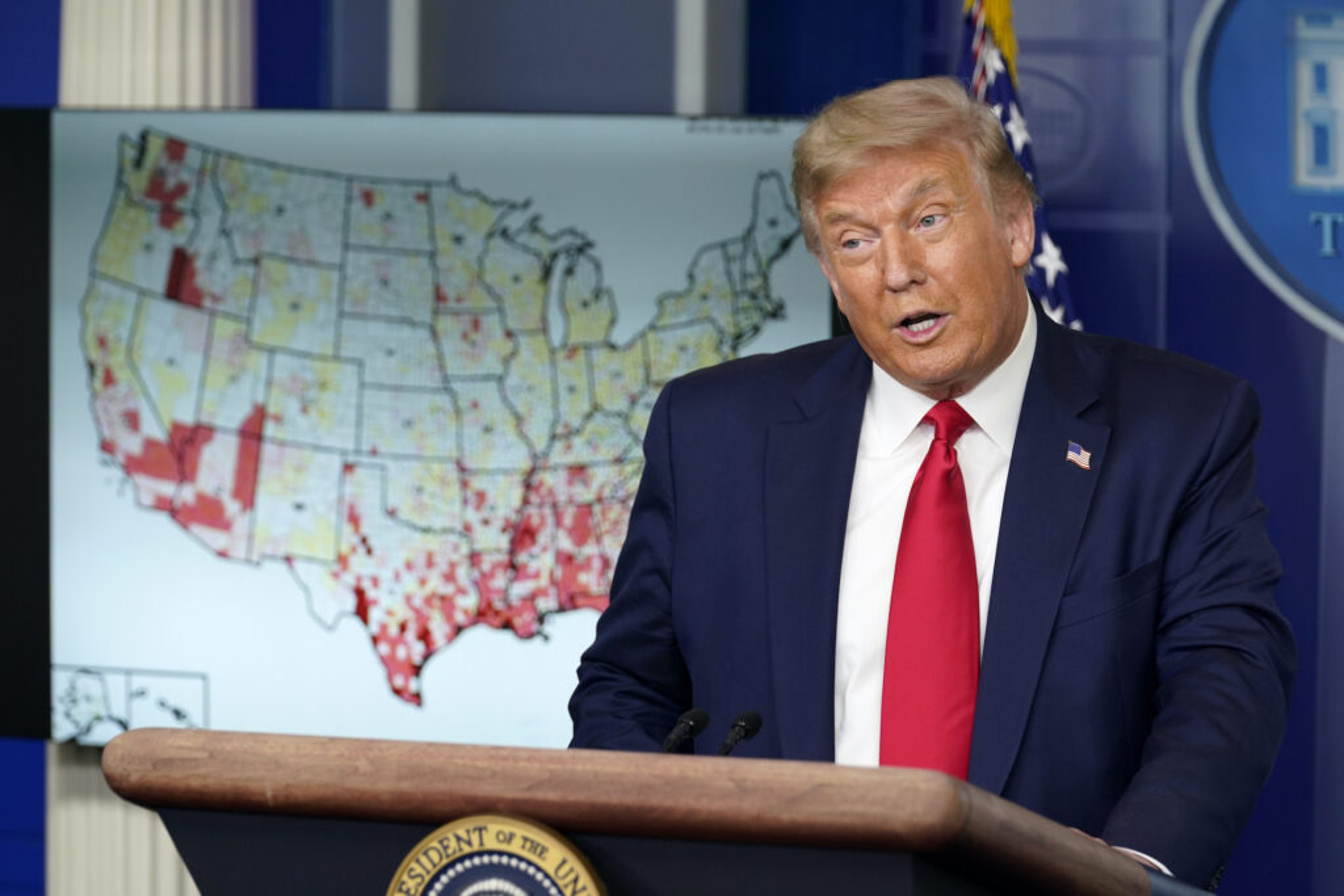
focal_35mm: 217
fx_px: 8102
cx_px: 672
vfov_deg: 6.3
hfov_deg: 9.5
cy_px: 448
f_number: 5
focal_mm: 217
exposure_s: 1/320
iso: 2000
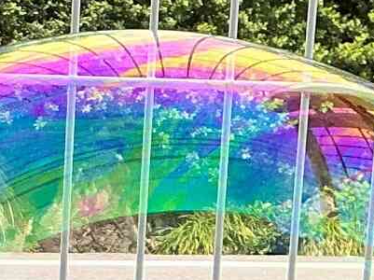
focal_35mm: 181
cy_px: 479
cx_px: -29
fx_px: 1954
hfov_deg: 10.8
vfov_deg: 8.0
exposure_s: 1/719
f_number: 1.8
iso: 25
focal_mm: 3
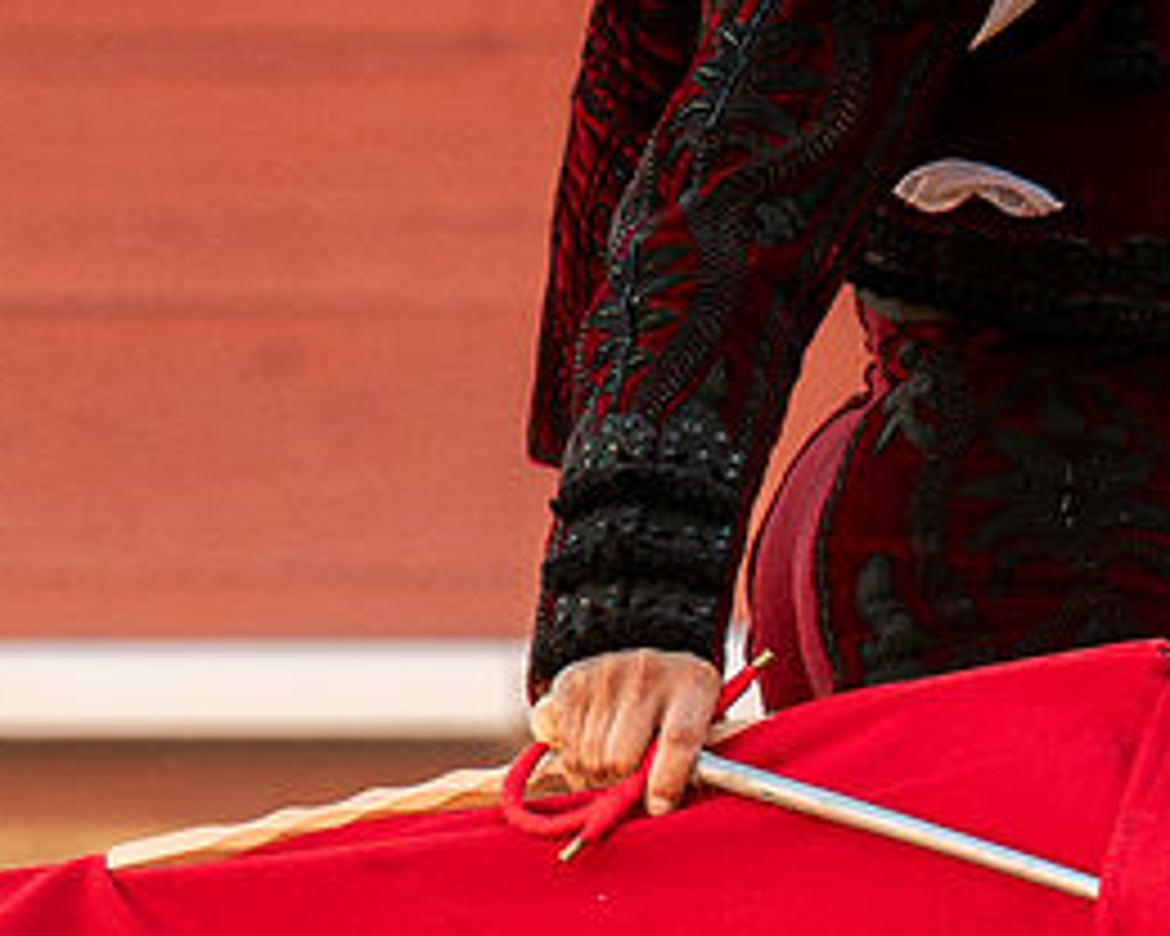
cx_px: 1544
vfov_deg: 1.3
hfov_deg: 1.6
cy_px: 677
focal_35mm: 1206
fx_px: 41761
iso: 2500
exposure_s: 1/1000
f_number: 5.6
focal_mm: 271.7
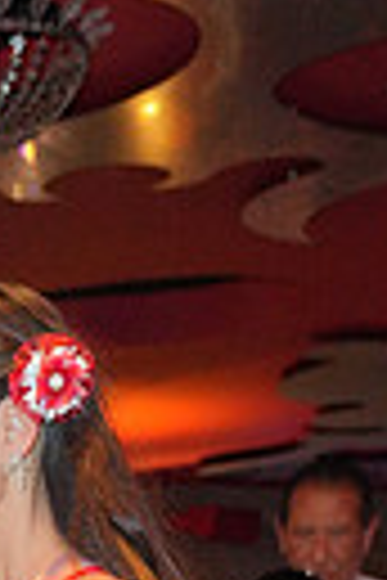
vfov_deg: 12.8
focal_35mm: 144
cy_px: 1084
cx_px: -416
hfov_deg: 8.9
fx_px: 2322
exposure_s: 1/125
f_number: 4
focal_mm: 32
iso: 4000
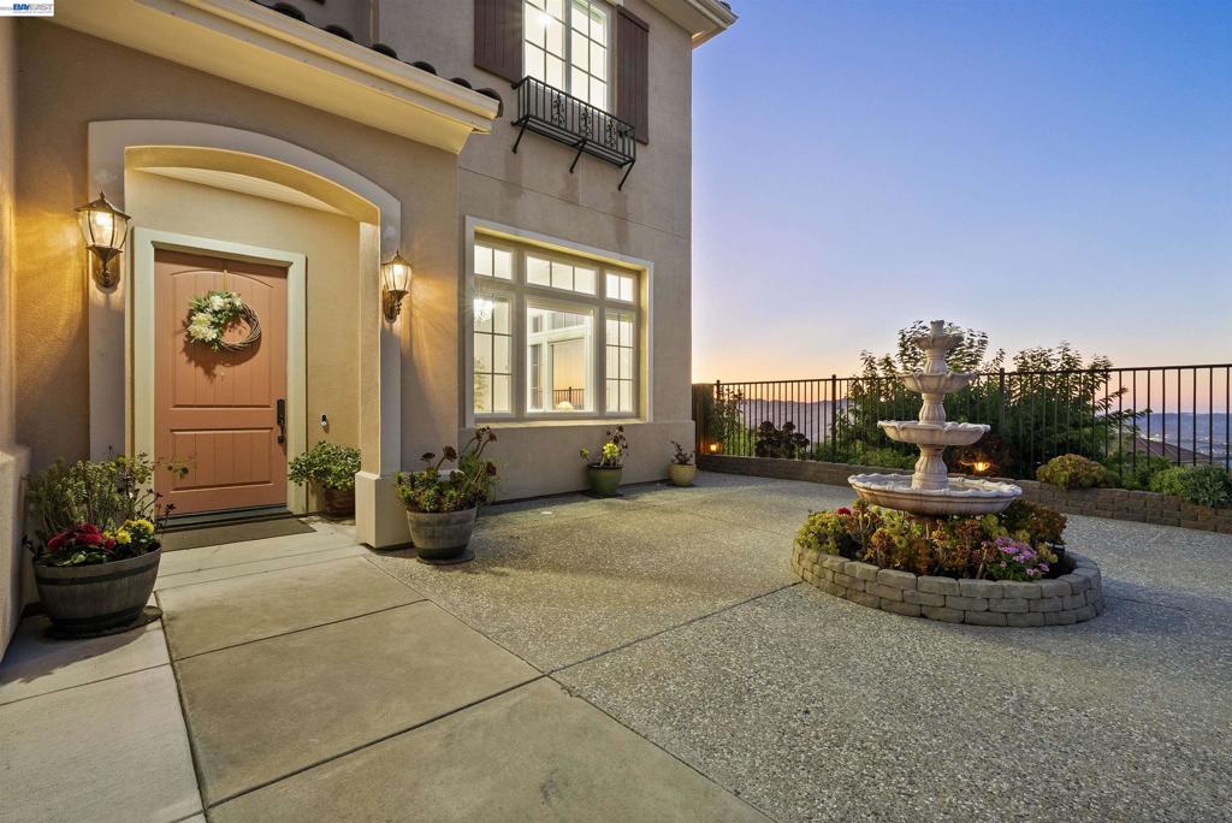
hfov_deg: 96.7
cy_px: 412
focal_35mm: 16
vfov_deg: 73.8
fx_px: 548
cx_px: 616
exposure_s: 2.5
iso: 1600
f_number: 8
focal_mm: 16
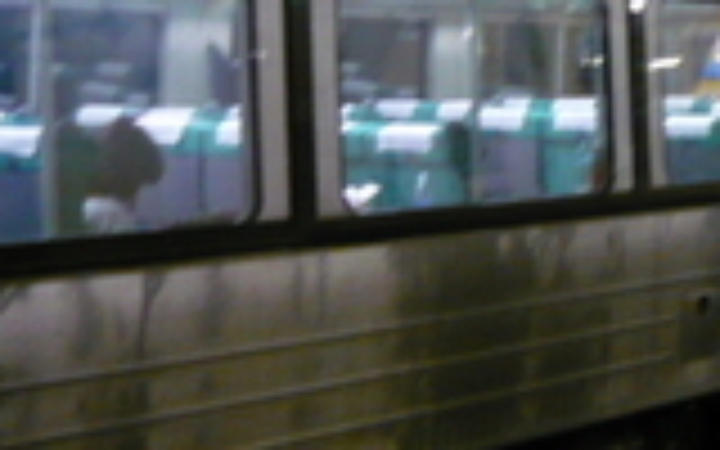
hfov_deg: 20.7
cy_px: 106
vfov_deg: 14.1
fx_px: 1805
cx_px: 918
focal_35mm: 92
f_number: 2.8
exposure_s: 1/8
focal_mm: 5.5
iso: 400
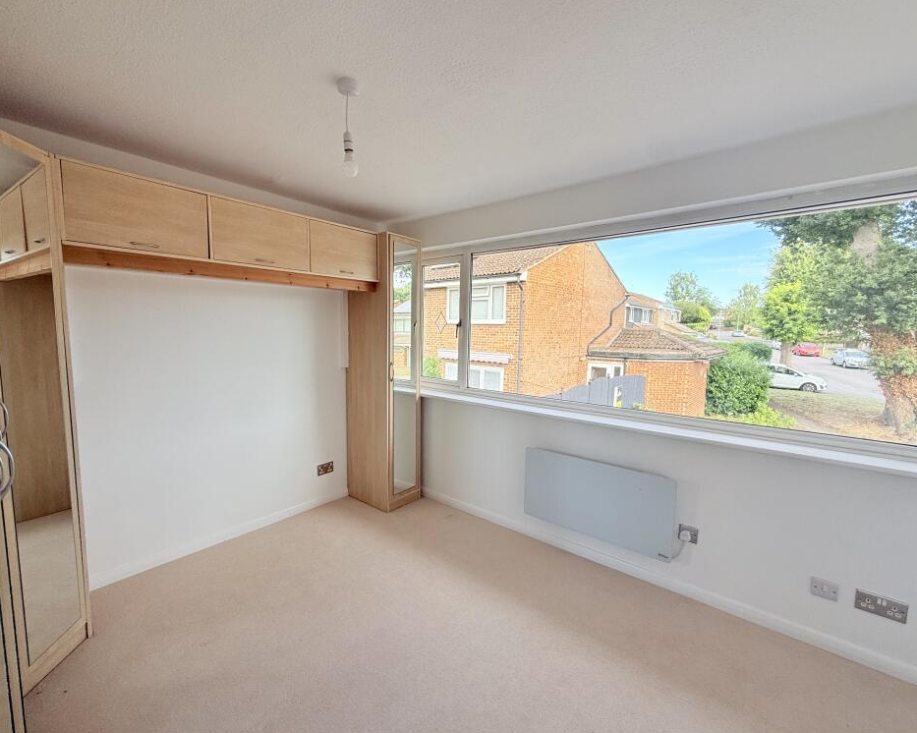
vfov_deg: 84.0
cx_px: 436
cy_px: 366
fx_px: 407
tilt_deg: -5.6
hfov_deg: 96.7
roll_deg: -0.9
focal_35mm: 15
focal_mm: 2.22
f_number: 2.2
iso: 50
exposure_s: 1/207
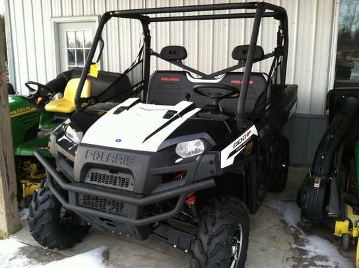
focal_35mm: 35
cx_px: 180
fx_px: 362
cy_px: 134
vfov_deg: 40.6
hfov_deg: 52.7
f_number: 2.8
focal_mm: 3.85
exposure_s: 1/40
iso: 100
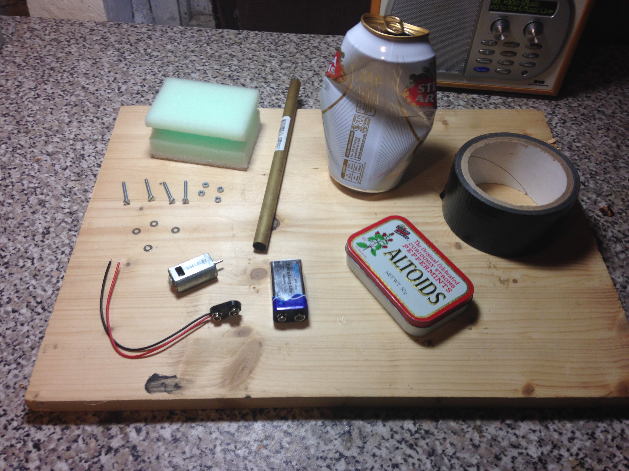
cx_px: 314
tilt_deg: -46.1
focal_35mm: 33
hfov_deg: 55.4
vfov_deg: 42.9
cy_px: 236
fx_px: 600
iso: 50
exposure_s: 1/33
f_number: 2.4
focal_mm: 4.12
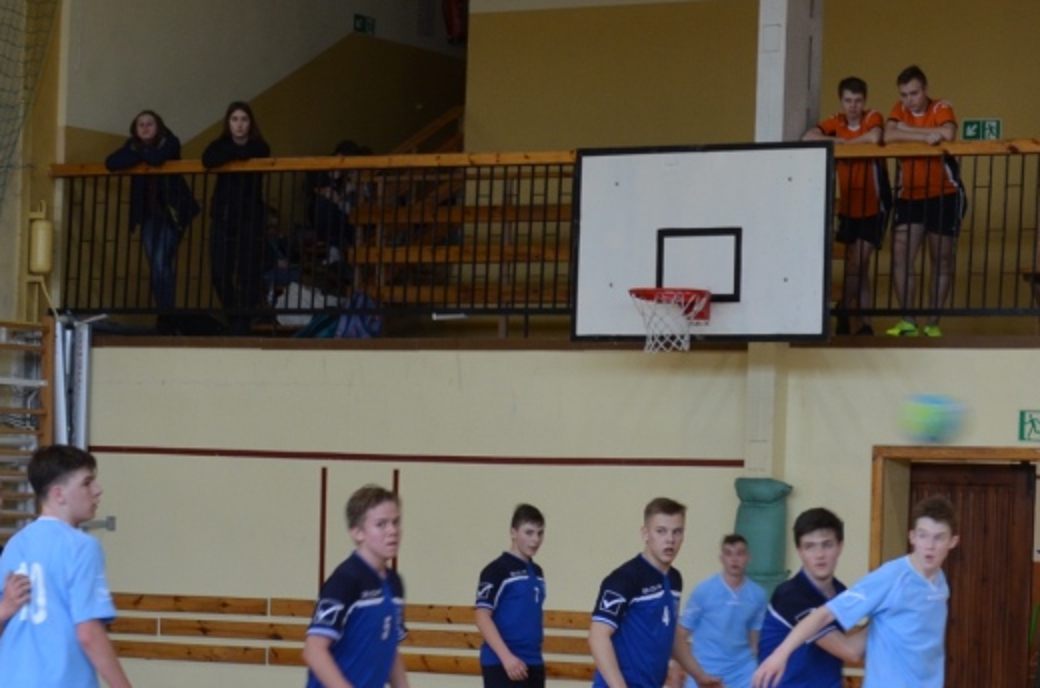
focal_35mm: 124
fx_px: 3573
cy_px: 548
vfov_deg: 11.0
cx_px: 632
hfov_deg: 16.5
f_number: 4.8
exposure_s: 1/60
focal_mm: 42
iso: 560
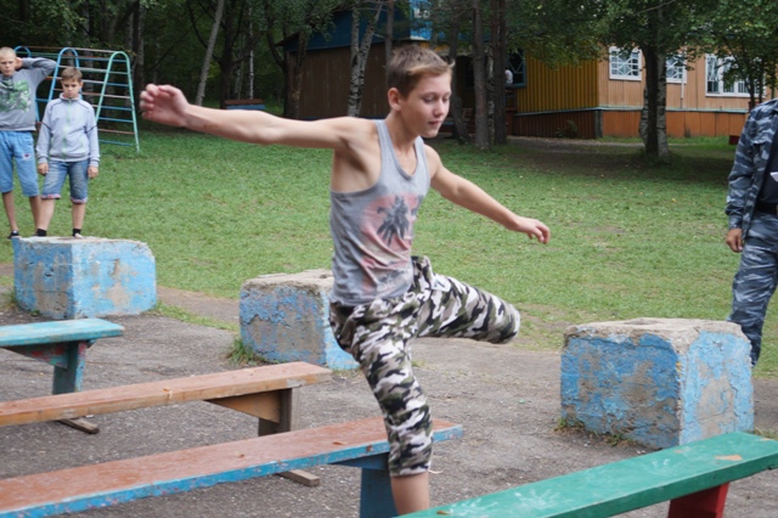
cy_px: 259
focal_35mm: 75
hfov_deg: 27.0
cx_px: 389
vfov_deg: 18.2
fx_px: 1620
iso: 640
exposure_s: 1/400
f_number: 5.6
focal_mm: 50
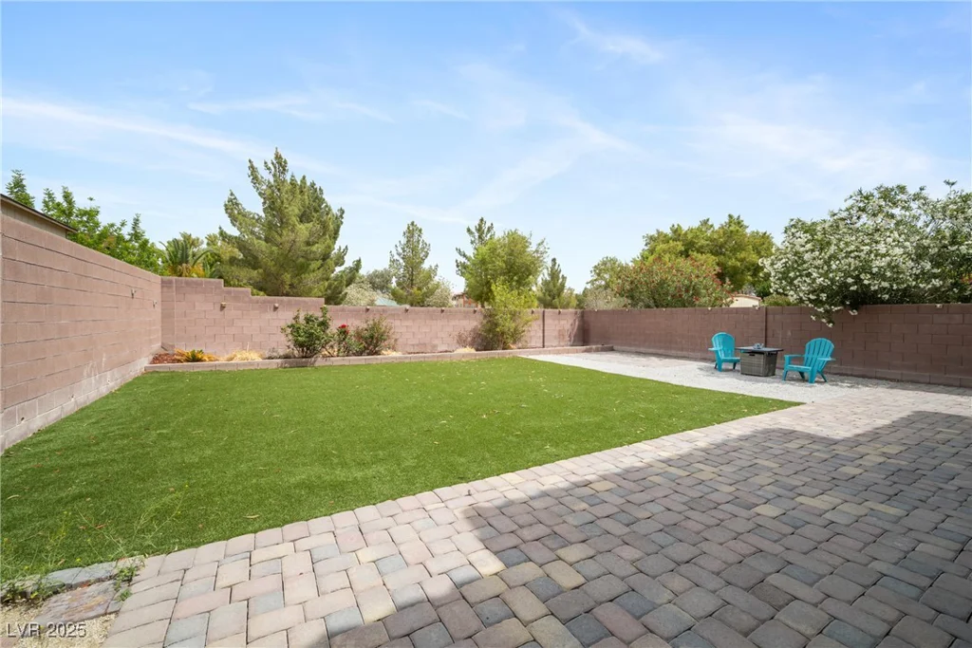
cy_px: 324
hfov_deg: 104.2
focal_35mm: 14
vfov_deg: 81.2
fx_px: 378
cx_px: 486
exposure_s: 1/320
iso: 100
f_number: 9
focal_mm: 14
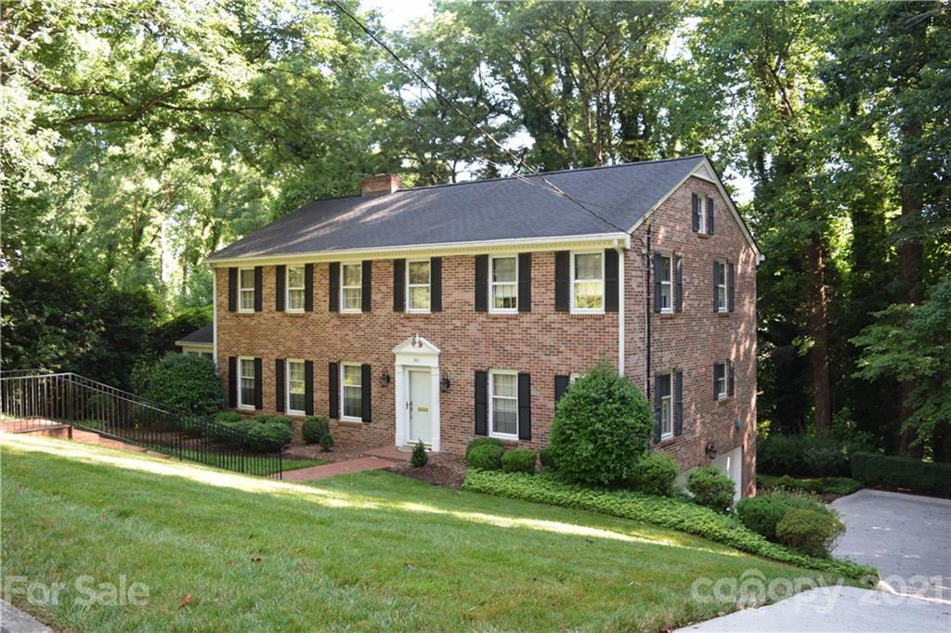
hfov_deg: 59.5
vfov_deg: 41.7
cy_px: 316
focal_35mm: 32
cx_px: 476
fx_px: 832
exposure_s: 1/100
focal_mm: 21
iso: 400
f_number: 5
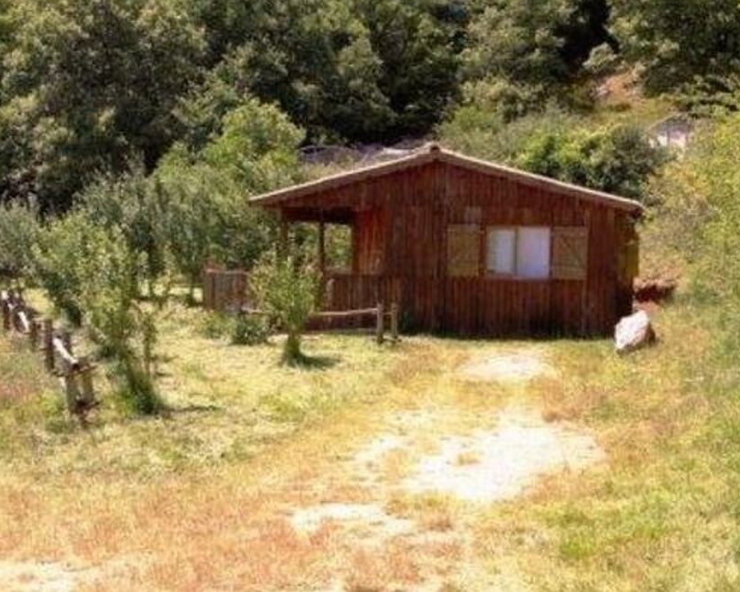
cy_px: 294
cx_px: 377
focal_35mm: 54
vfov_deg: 28.3
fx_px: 1173
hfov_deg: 35.0
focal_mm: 31
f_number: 6.7
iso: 100
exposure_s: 1/125
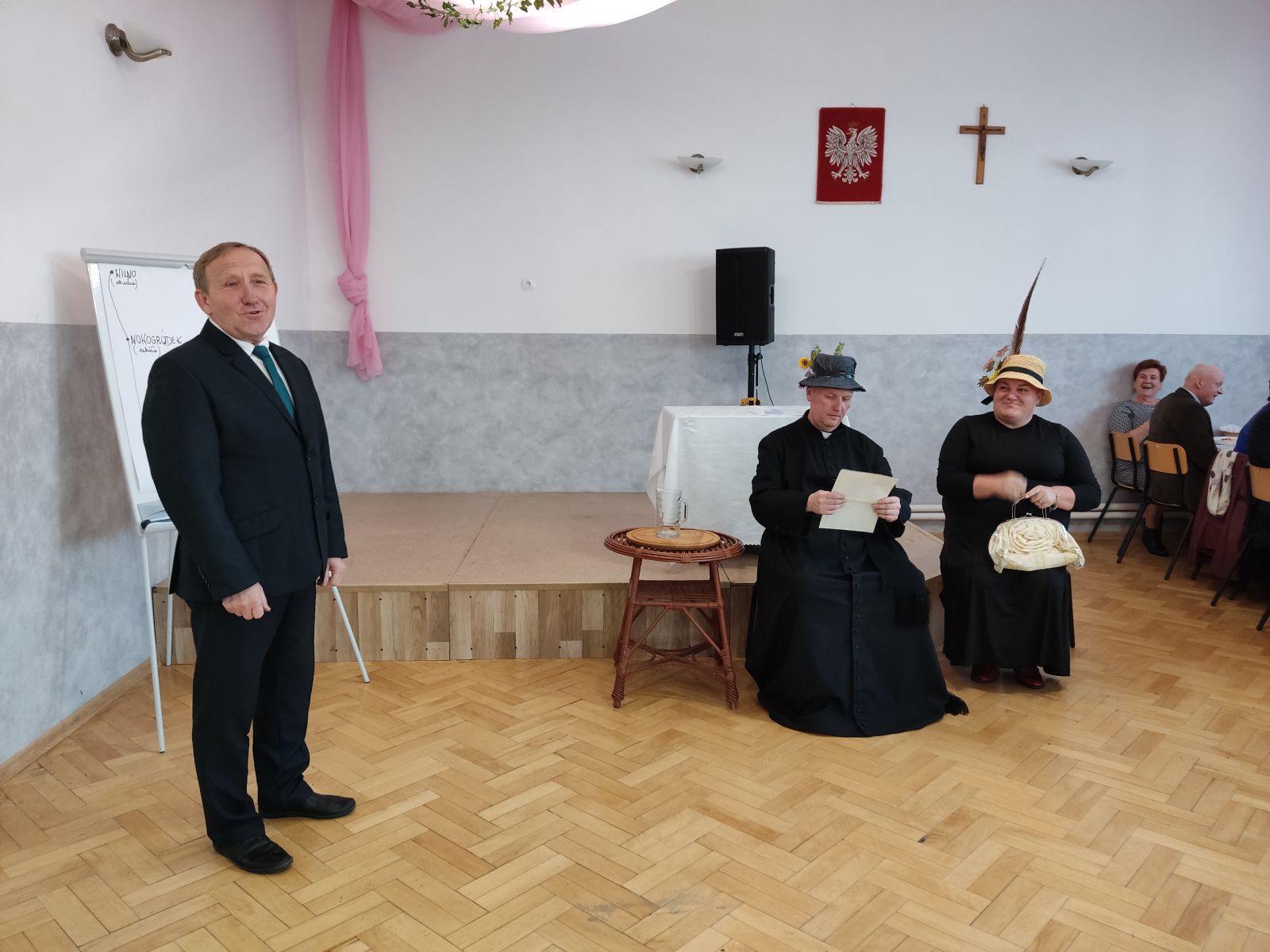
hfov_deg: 69.4
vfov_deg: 54.9
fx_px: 917
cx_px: 635
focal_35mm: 25
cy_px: 476
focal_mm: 4.71
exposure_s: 1/33
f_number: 1.79
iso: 367
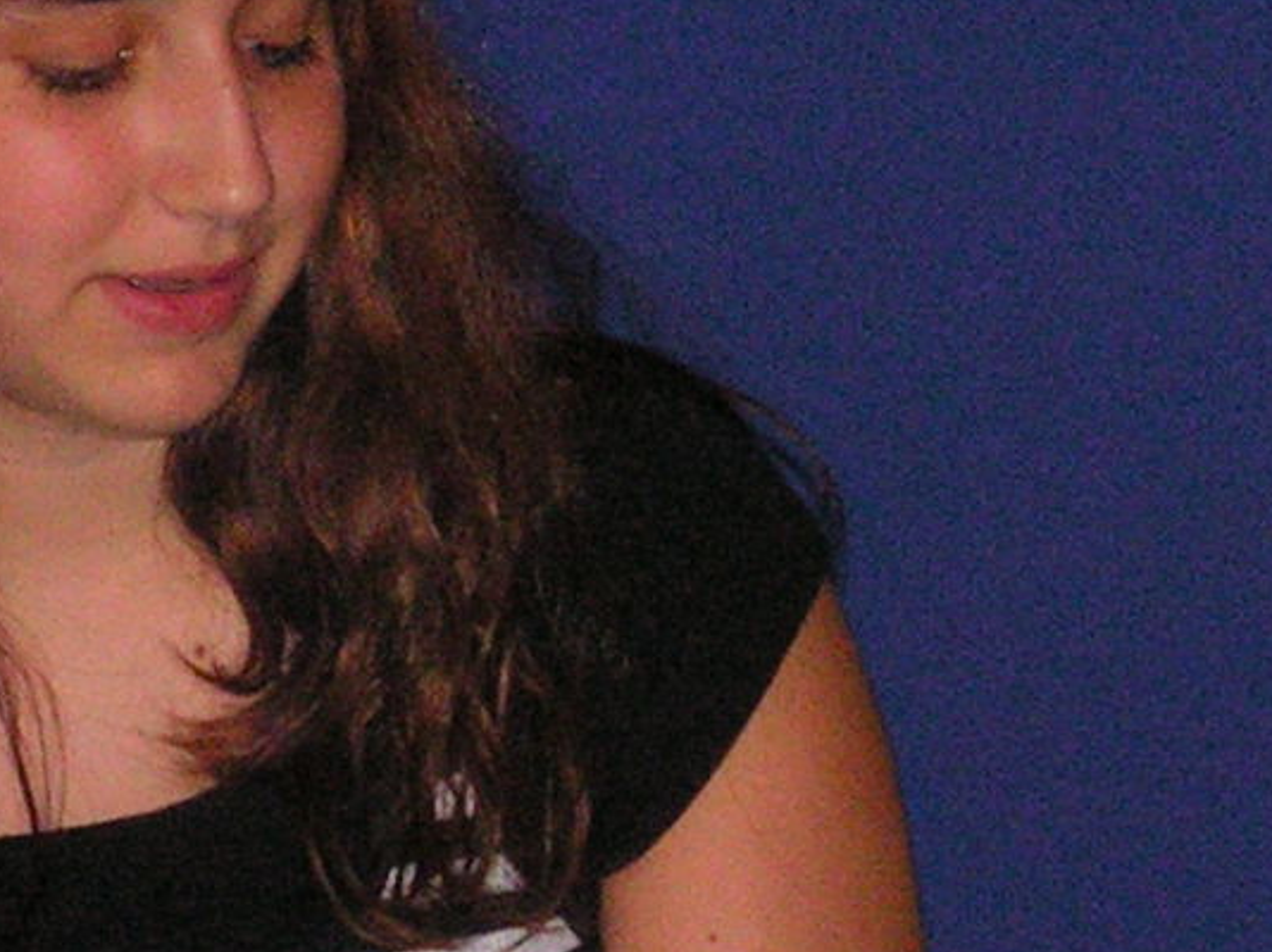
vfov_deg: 2.3
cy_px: 704
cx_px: 710
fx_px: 23287
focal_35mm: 634
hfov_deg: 3.1
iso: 200
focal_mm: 24.8
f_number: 3.2
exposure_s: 1/160
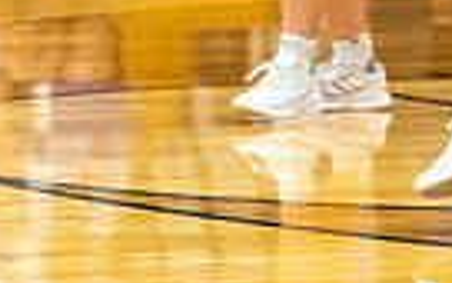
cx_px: 431
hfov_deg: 5.9
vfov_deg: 3.7
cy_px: -463
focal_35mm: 353
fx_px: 4348
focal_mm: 70
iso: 3200
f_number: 2.8
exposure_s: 1/1250
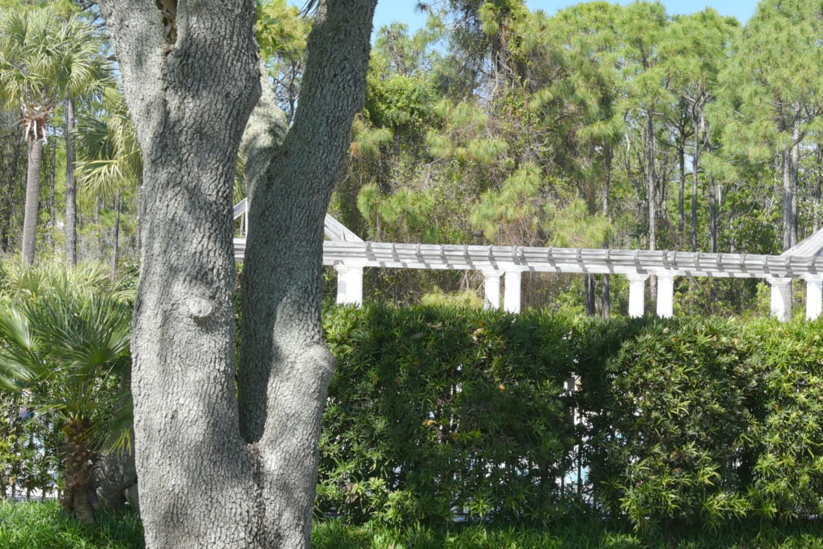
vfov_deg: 13.1
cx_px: 655
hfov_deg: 19.4
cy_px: 175
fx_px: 2377
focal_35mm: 104
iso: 200
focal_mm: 44
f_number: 9
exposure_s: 1/320
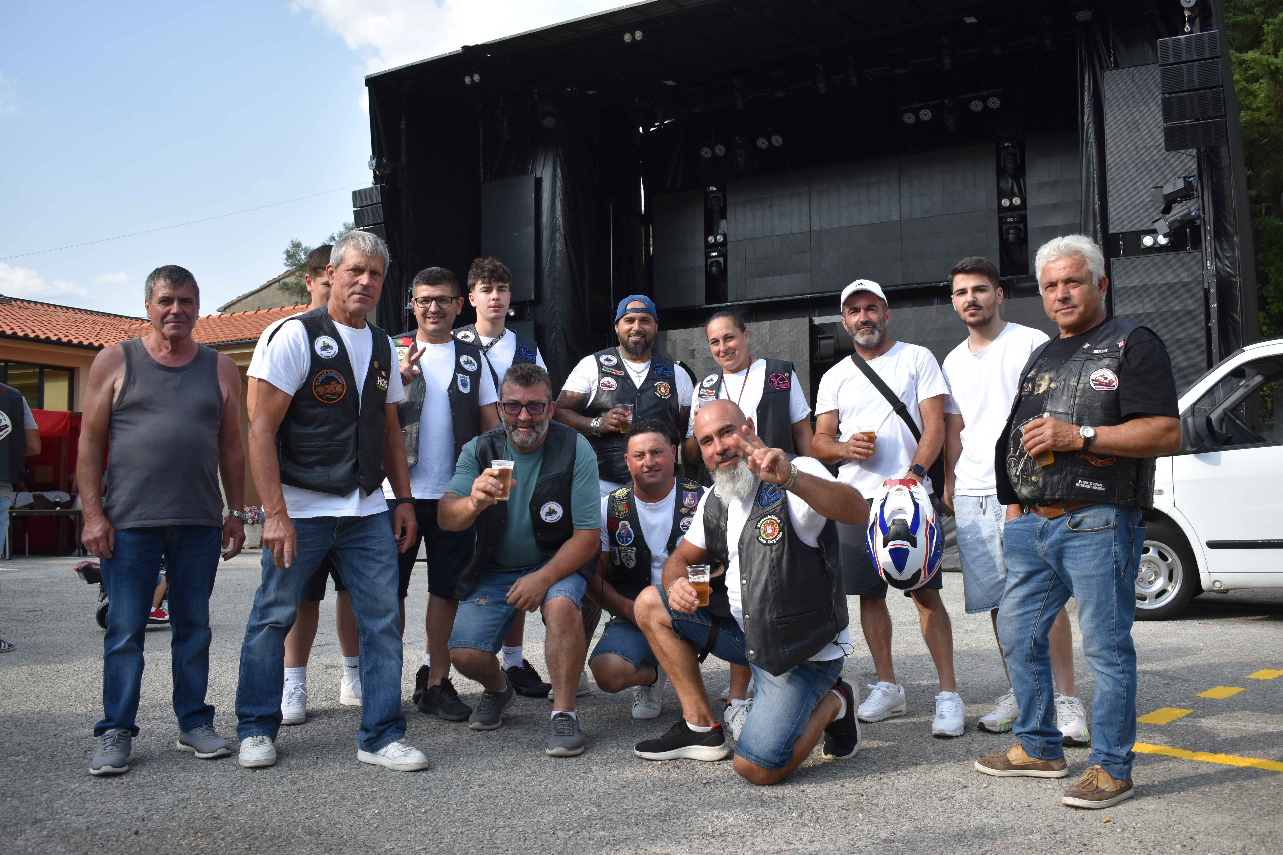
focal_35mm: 33
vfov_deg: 40.0
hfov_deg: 57.2
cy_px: 428
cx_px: 642
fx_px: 1176
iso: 400
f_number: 5
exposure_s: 1/1250
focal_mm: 22
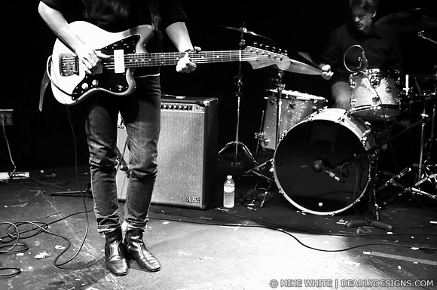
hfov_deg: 43.7
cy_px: 145
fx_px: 545
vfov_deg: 29.8
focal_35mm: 45
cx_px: 218
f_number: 1.8
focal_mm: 30
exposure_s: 1/60
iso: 1000
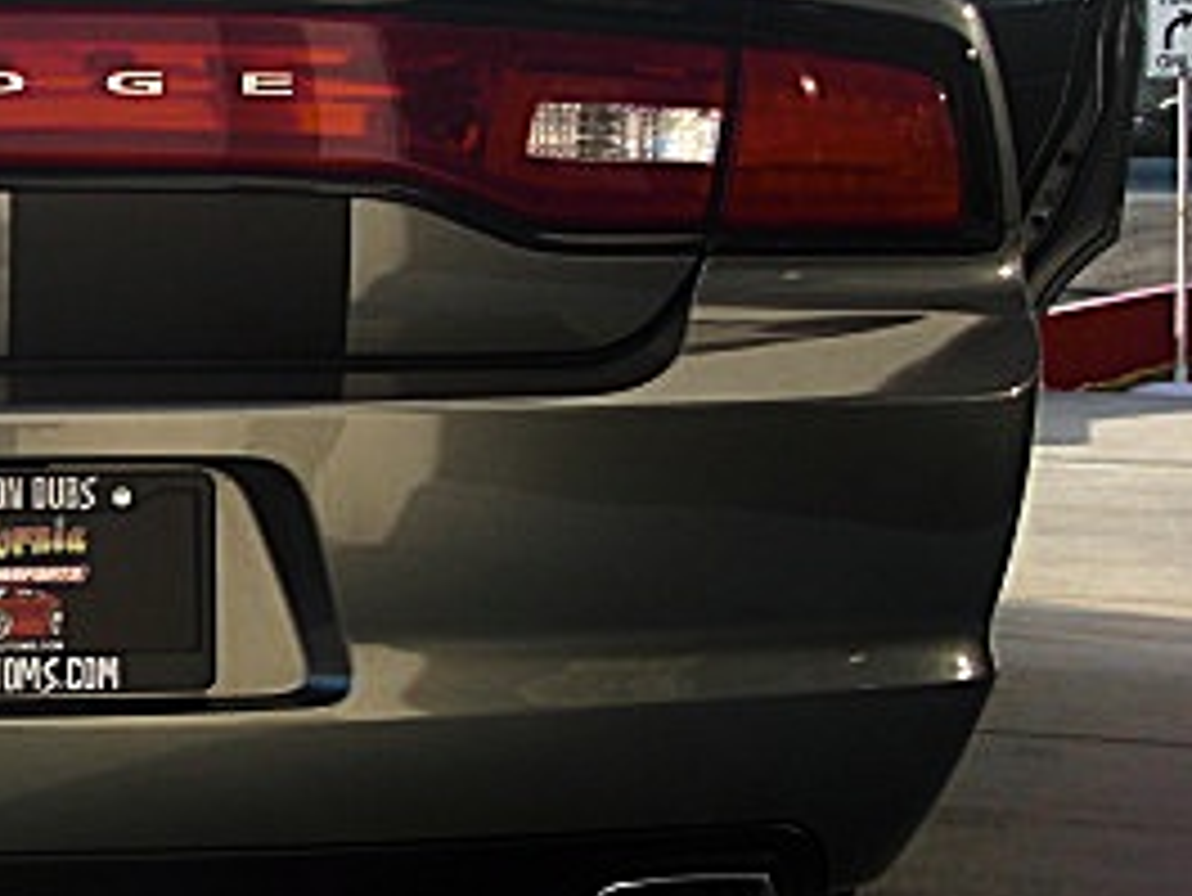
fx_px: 2997
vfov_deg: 17.0
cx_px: -85
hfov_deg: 21.5
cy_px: 356
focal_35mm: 87
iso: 50
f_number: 2.8
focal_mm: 6.3
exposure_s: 1/320
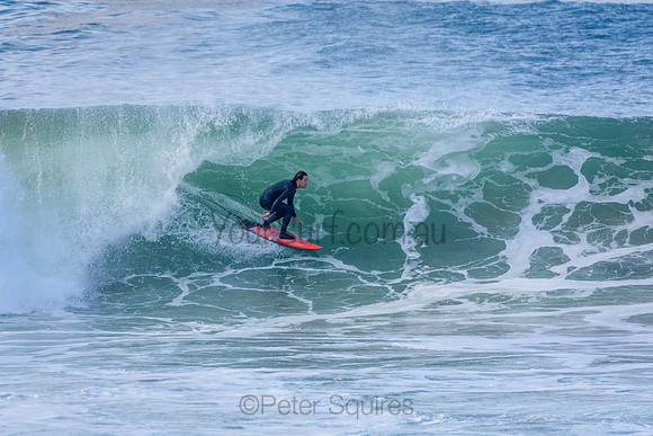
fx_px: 13607
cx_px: 326
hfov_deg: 2.7
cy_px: 218
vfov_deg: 1.8
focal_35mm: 750
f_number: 5.6
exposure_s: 1/2000
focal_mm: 500
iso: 560
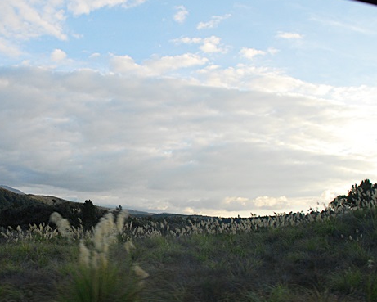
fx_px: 491
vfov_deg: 34.0
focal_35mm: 44
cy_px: 187
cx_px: 70
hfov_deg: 40.1
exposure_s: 1/400
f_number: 5.6
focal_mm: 18
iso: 400
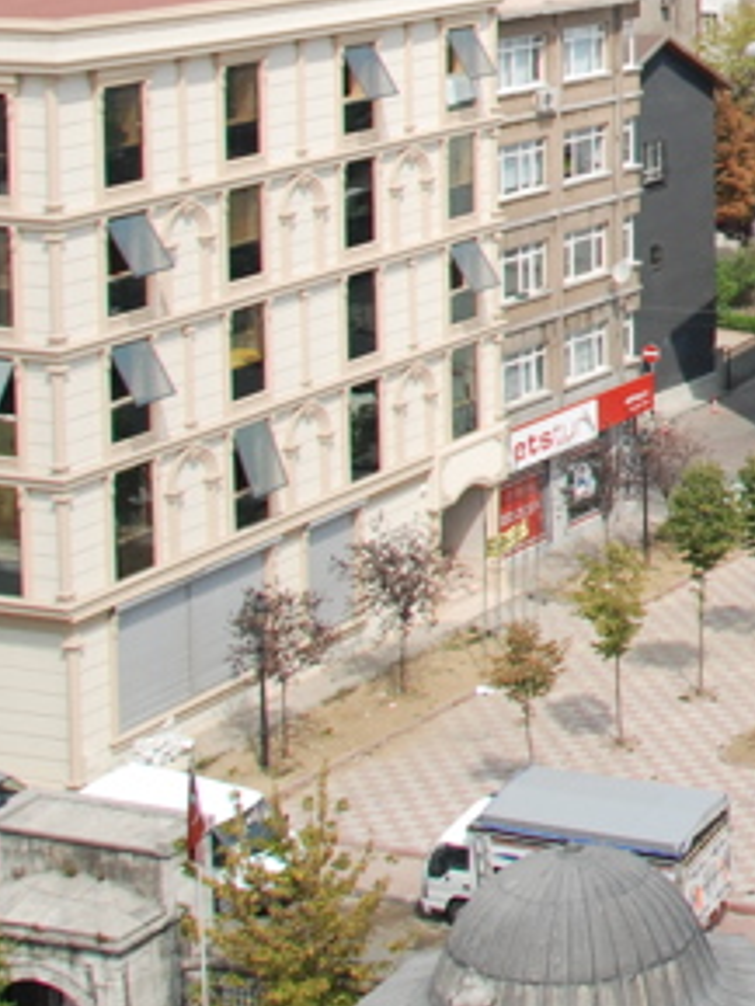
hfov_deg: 13.5
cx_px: 1557
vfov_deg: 20.3
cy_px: -106
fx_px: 2673
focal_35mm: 92
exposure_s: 1/320
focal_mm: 18
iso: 200
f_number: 9
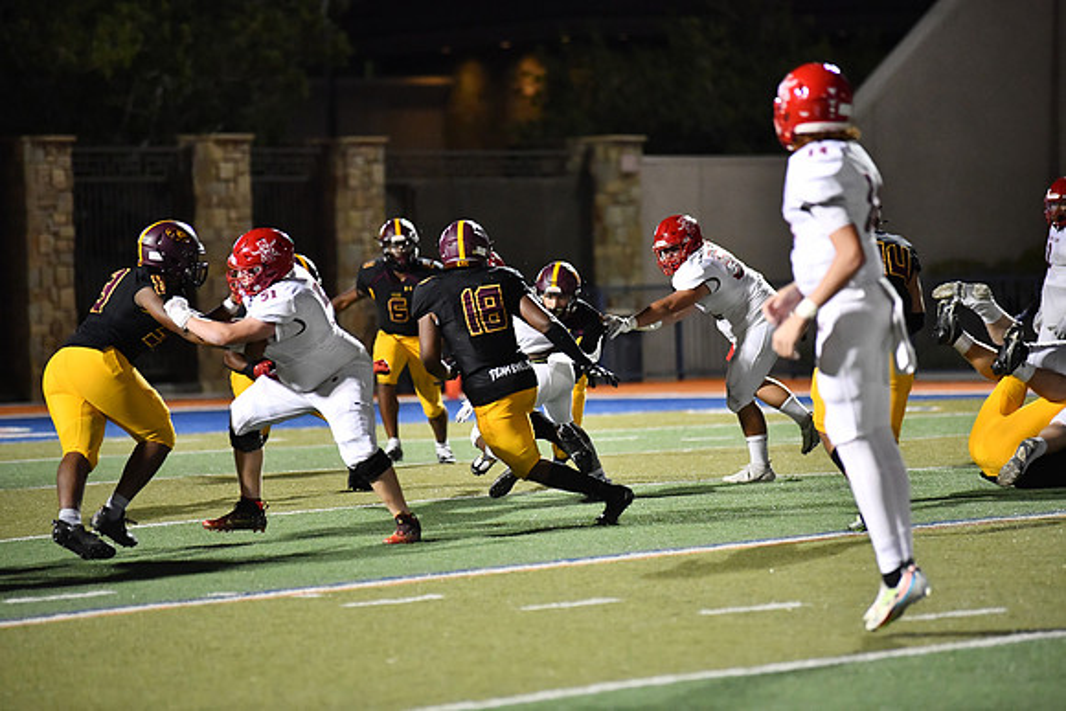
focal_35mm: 200
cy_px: 356
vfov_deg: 6.9
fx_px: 5923
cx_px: 533
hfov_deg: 10.3
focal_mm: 200
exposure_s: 1/1250
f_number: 2.8
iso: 7200
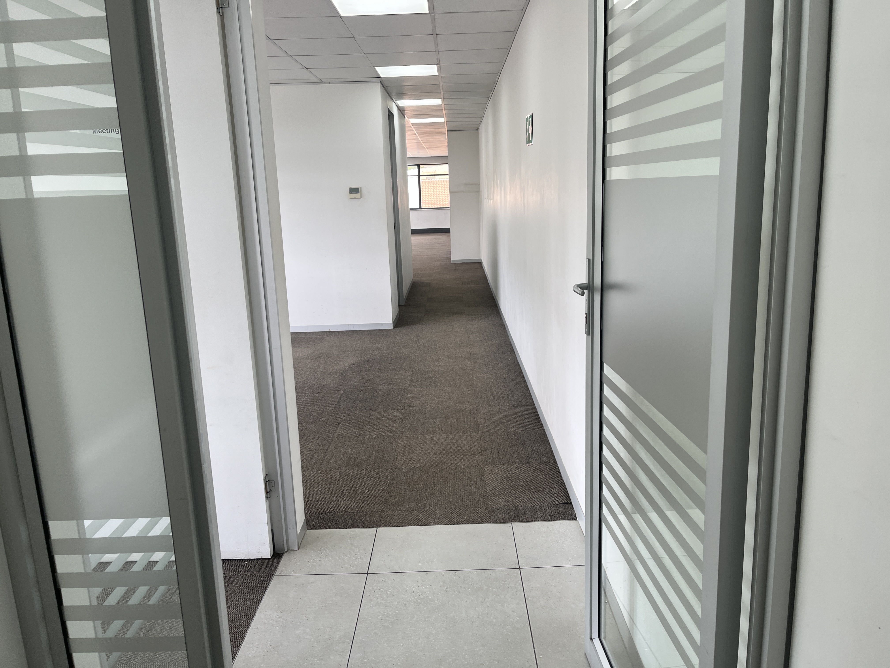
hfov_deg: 67.3
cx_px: 445
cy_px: 334
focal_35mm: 26
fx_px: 668
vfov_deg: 53.1
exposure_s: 1/109
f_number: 1.6
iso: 32
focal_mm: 5.1
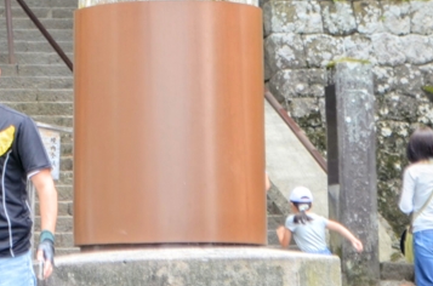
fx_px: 2687
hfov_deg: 9.2
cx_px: 10
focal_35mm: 224
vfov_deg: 6.1
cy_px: 29
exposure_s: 1/200
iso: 200
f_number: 7.1
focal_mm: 52
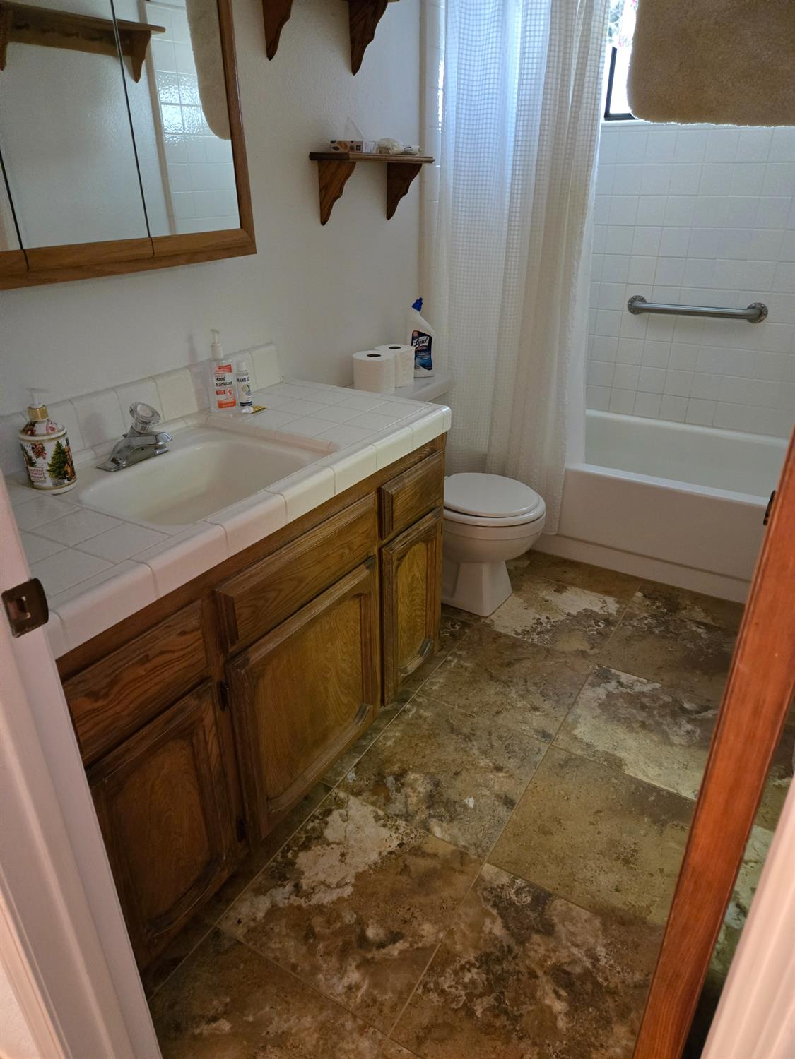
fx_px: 704
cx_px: 398
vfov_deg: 73.9
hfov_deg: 58.9
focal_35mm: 23
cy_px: 530
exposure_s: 1/60
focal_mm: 5.4
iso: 1250
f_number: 1.8
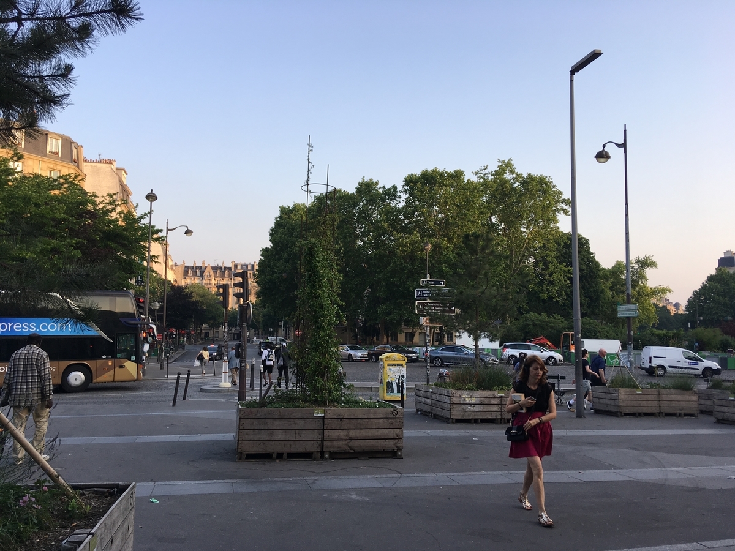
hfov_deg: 61.7
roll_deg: +0.7
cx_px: 368
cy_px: 276
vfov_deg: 48.2
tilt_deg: +4.9
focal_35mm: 29
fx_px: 616
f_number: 2.2
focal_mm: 4.15
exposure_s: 1/209
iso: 25
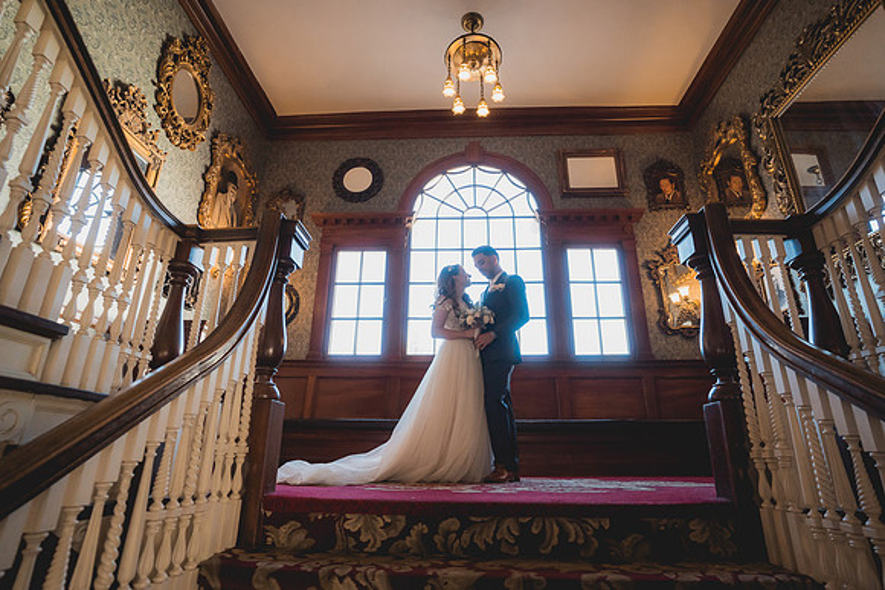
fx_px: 448
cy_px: 295
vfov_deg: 66.8
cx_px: 442
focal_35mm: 18
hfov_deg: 89.3
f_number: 2.8
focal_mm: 18
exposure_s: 1/640
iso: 3200
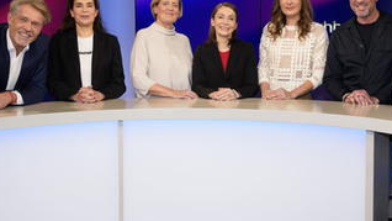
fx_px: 509
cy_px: 75
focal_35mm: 49
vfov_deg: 24.3
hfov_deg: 42.0
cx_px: 224
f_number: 5.6
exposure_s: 1/125
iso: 2000
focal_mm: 33
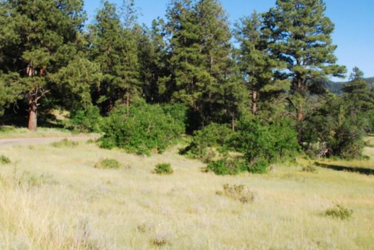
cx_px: 176
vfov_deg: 33.2
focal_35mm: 40
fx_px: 416
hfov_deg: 48.4
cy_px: 85
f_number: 10
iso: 400
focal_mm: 20
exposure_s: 1/400
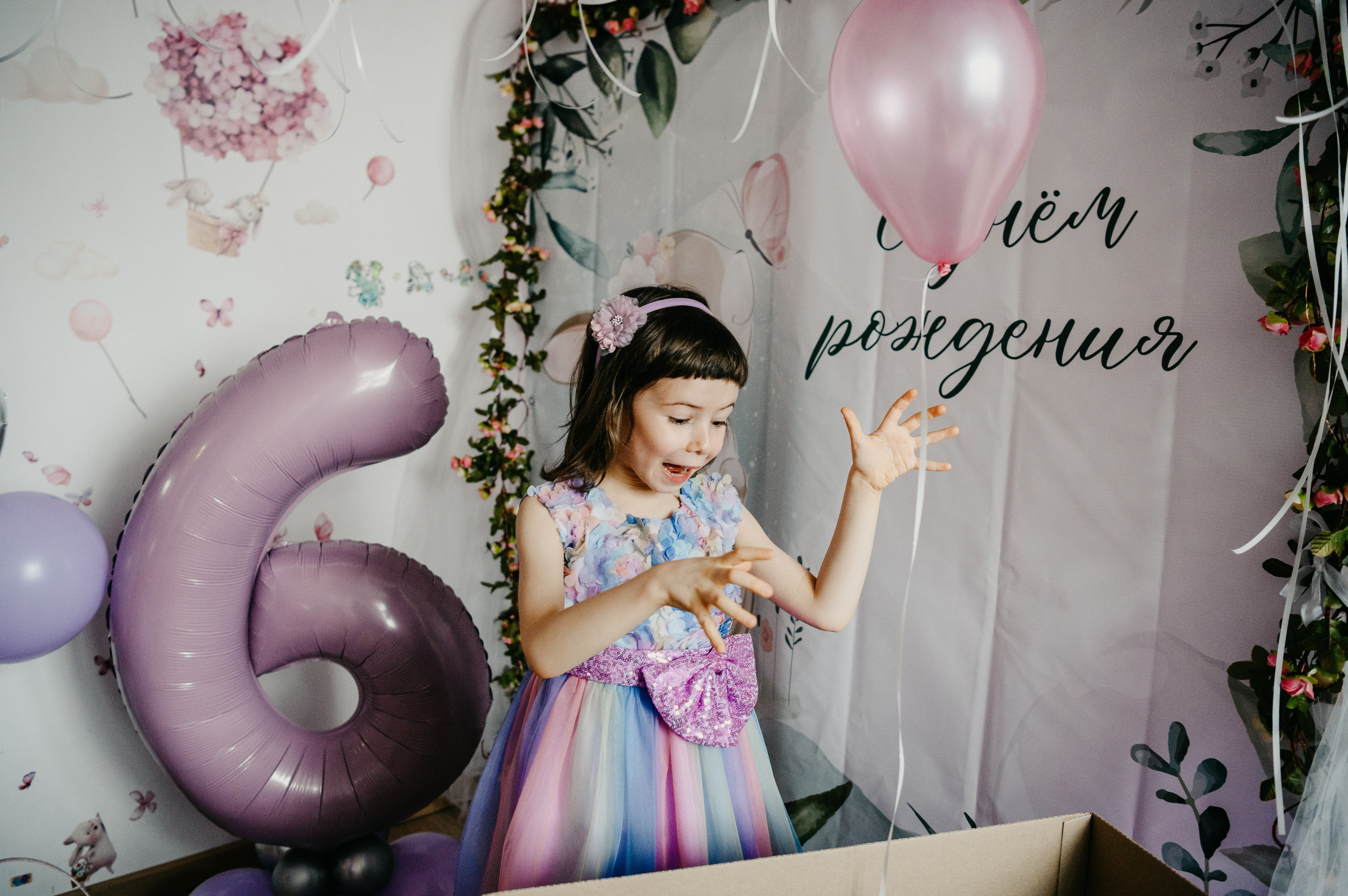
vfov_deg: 44.7
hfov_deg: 63.4
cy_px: 450
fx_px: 1090
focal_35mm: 29
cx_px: 652
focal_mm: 27
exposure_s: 1/320
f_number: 3.2
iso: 1250
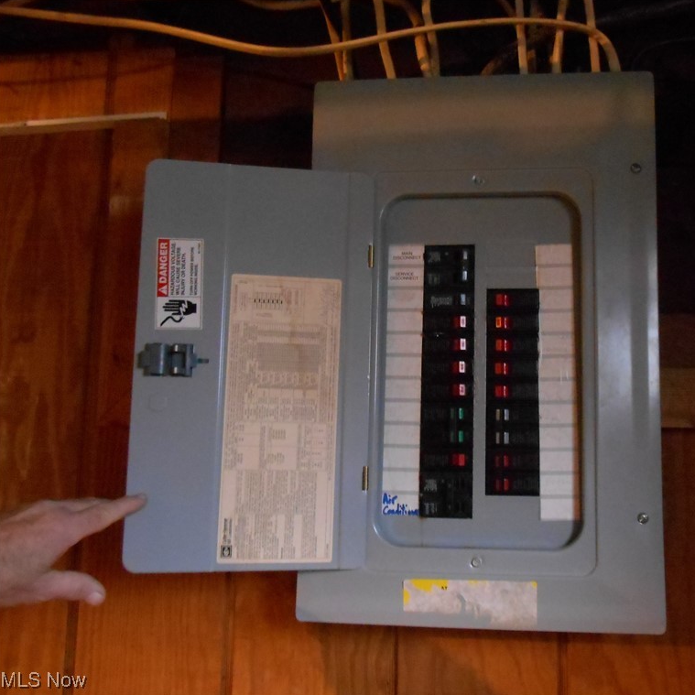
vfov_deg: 52.5
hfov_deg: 51.5
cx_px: 464
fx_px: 704
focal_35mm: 31
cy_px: 349
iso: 800
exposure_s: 1/4
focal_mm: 4.7
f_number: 3.4
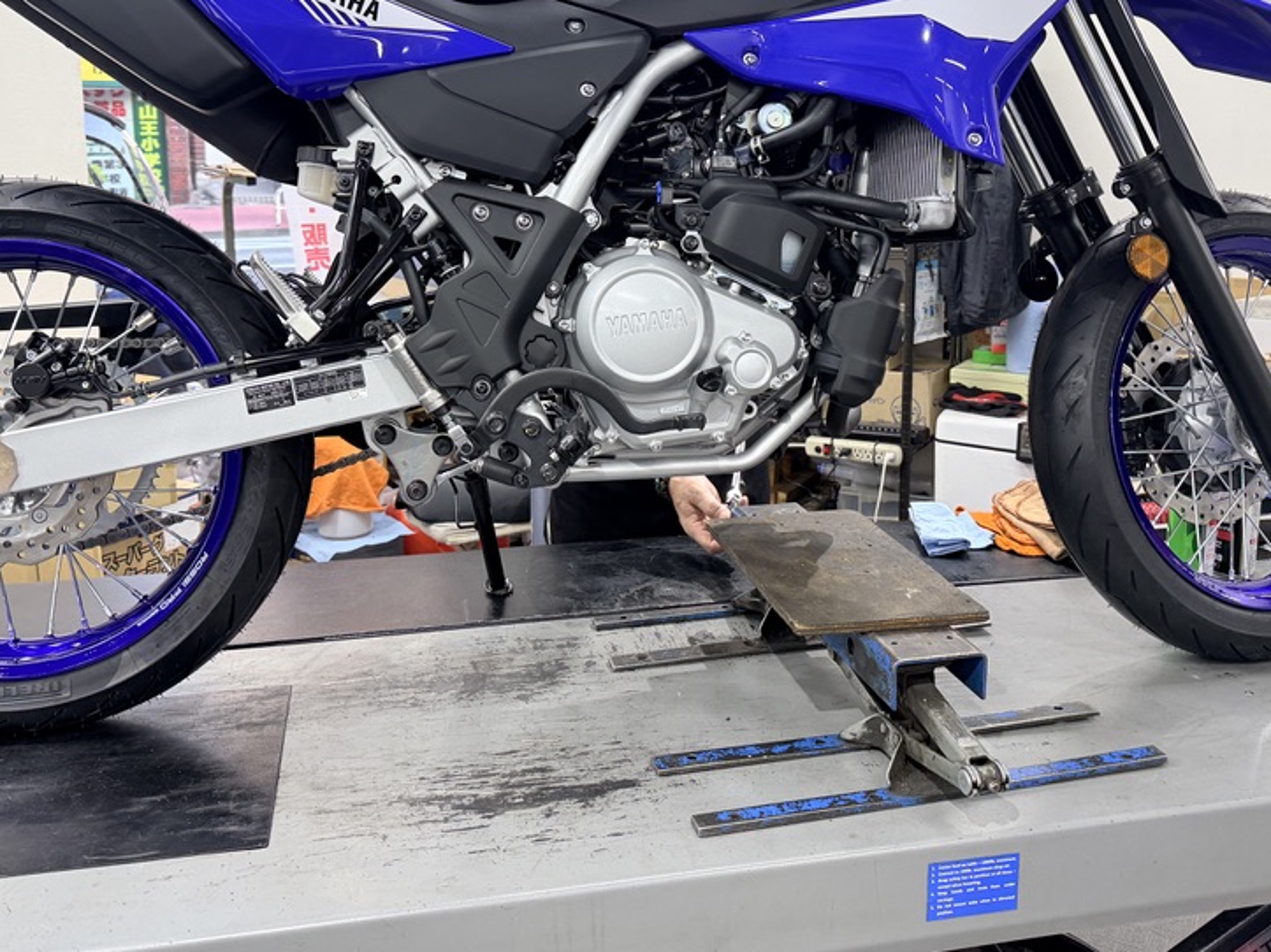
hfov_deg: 53.9
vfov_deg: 41.2
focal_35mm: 34
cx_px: 661
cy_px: 306
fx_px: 1248
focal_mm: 6.76
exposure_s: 1/121
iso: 125
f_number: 1.78
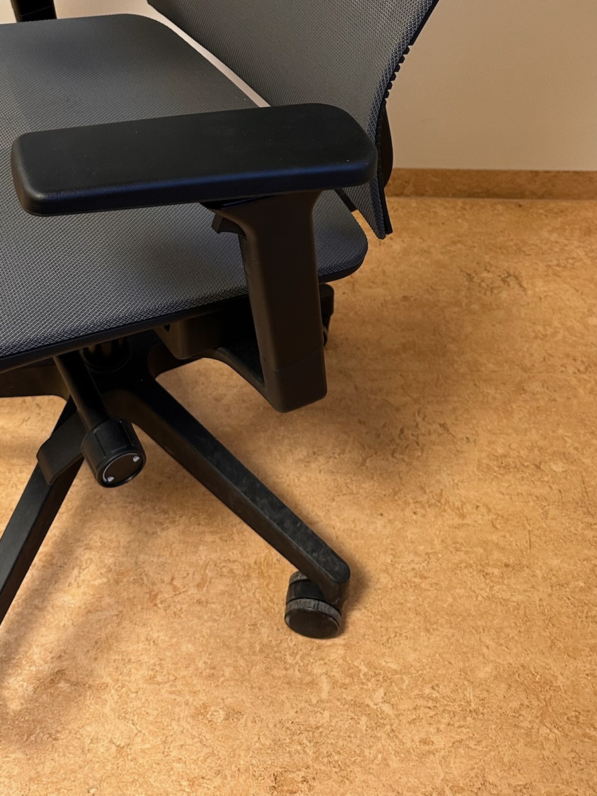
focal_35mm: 41
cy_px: 118
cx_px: 197
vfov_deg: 42.8
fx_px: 943
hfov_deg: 34.8
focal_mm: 6.86
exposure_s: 1/50
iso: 160
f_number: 1.78
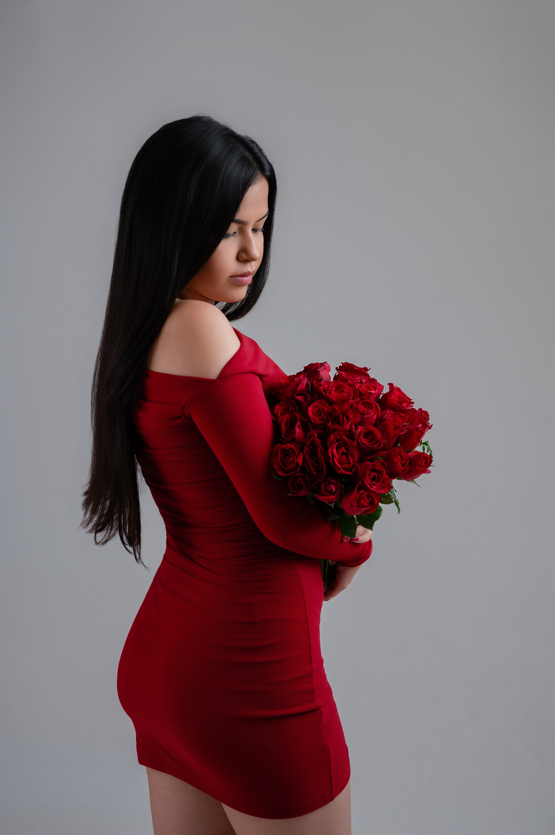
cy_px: 418
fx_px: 1158
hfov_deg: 27.0
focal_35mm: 50
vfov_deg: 39.6
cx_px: 278
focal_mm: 50
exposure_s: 1/125
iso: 160
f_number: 6.3
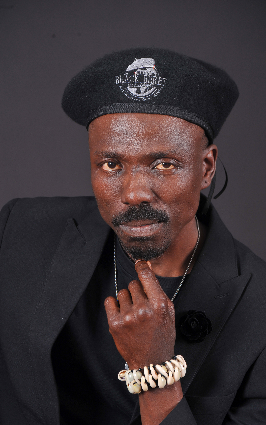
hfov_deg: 7.1
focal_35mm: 184
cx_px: 141
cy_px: 212
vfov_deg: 11.4
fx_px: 2134
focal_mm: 180
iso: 250
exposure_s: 1/160
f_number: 9
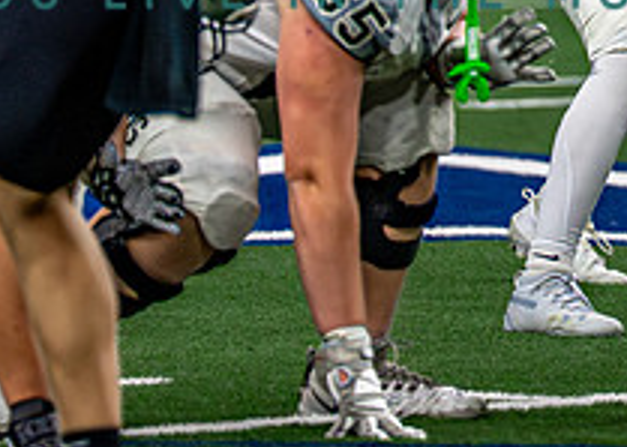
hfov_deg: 2.3
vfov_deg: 1.7
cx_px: 781
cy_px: -408
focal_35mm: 869
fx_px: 15465
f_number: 2.8
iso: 4000
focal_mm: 200
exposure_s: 1/2000
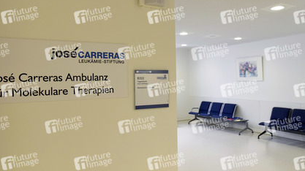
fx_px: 275
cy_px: 70
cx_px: 147
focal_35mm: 34
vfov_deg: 34.5
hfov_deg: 58.0
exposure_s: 1/100
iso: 4000
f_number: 7.1
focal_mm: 30
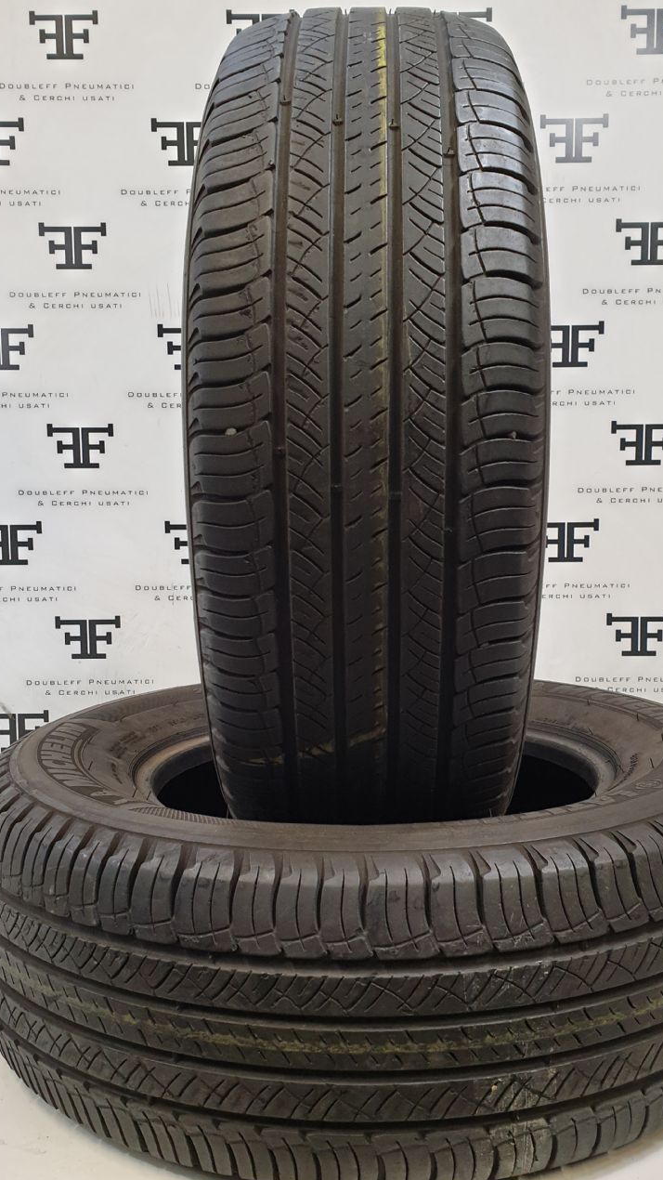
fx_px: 907
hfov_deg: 40.1
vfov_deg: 66.1
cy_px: 603
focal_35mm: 29
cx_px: 371
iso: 200
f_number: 2.4
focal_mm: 4.3
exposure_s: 1/50
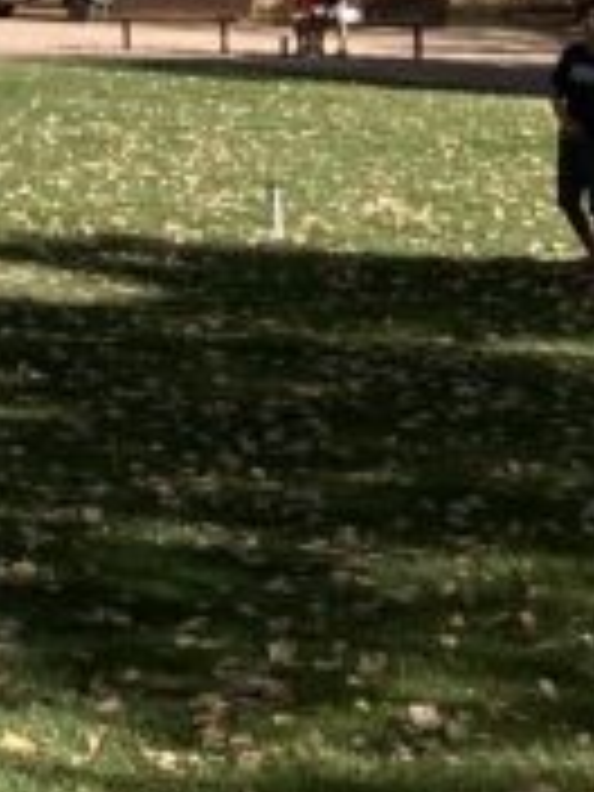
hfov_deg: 8.9
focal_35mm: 163
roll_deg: -0.9
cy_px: -896
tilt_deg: +13.3
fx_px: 3729
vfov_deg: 10.8
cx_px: -256
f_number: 1.8
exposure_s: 1/917
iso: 20
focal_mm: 3.99
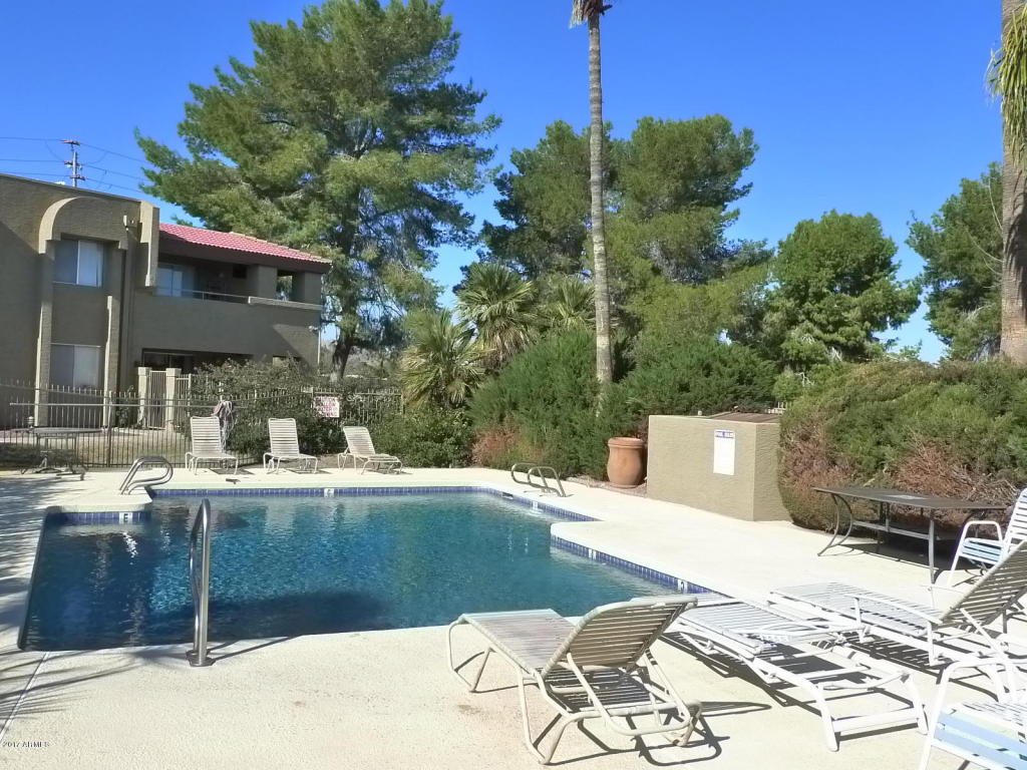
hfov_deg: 56.8
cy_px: 385
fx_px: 949
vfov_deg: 44.2
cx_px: 514
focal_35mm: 32
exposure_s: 1/800
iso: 400
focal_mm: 5.1
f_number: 4
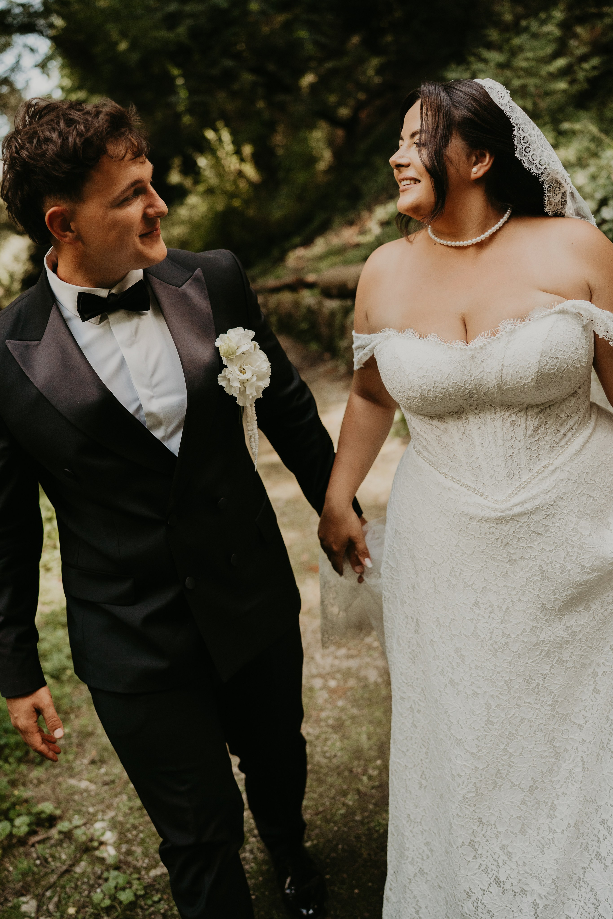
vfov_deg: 54.4
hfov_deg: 37.9
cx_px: 306
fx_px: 894
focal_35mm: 35
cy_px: 460
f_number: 2.2
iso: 640
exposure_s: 1/2500
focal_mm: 35
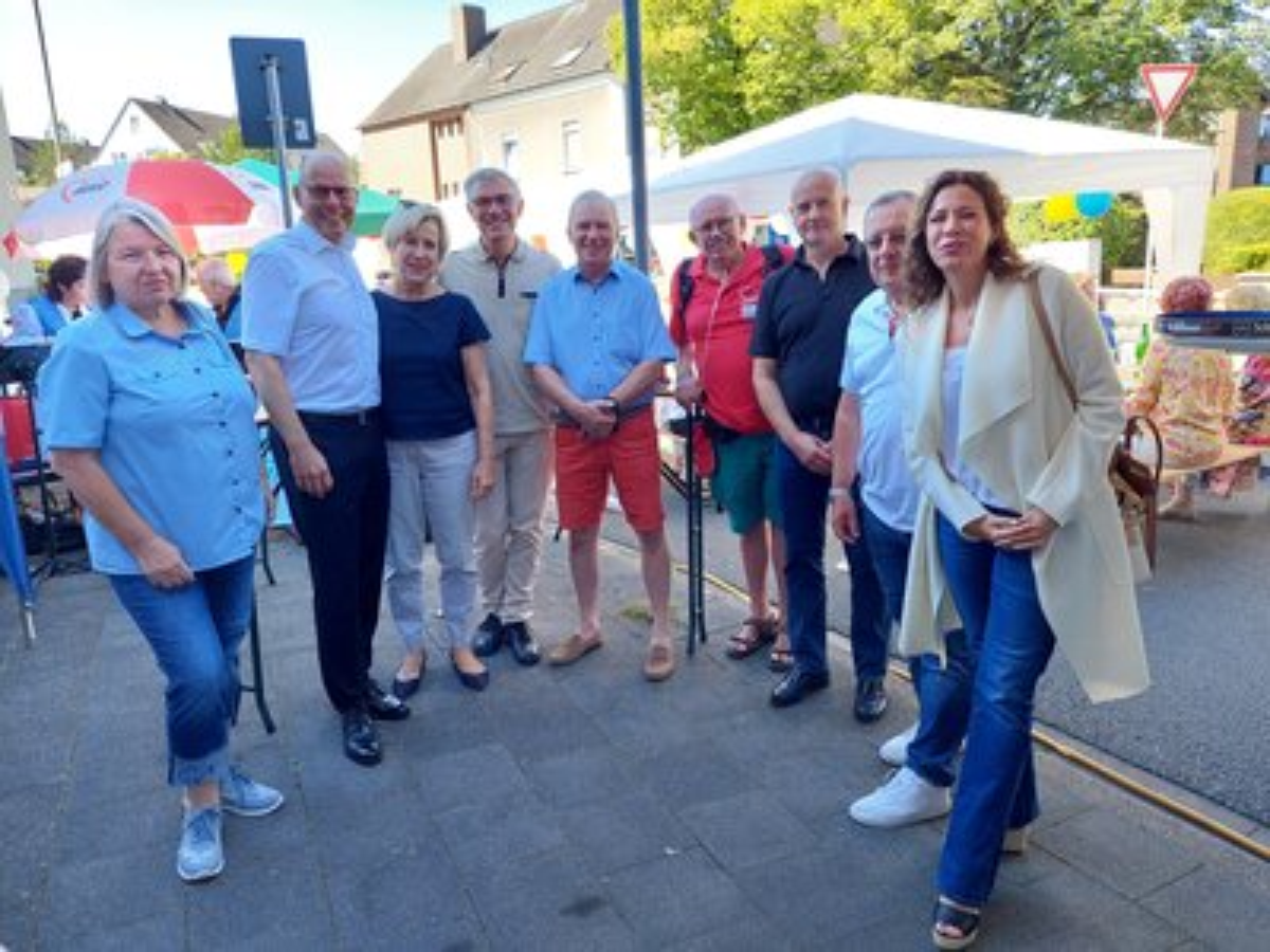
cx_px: 635
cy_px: 476
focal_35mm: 24
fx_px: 881
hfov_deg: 71.6
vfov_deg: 56.8
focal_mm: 5.23
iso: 50
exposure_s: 1/100
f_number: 1.8
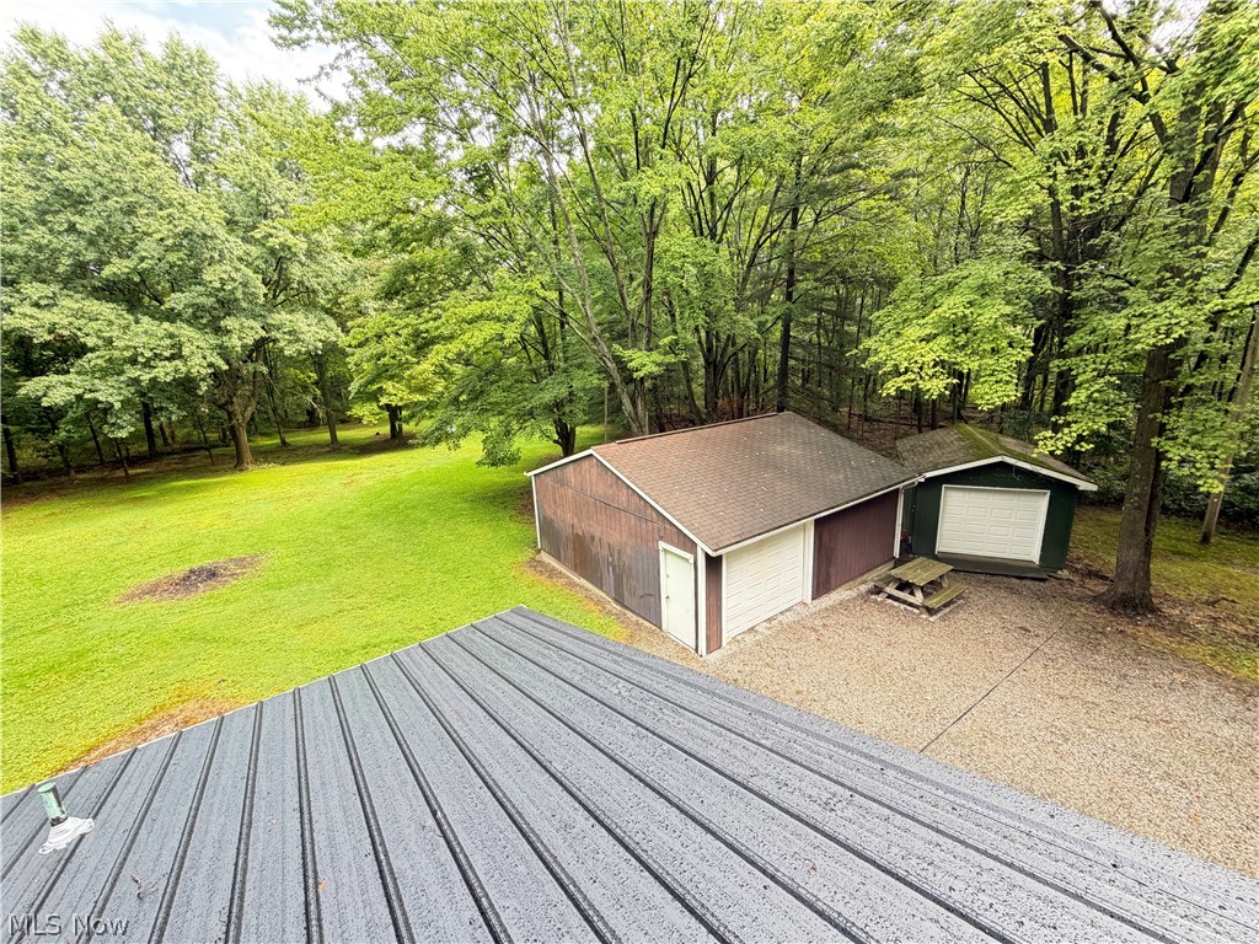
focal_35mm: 14
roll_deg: +3.2
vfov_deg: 85.7
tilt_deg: -14.5
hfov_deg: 102.1
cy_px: 472
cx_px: 630
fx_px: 509
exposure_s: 1/121
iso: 200
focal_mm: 2.22
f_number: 2.2
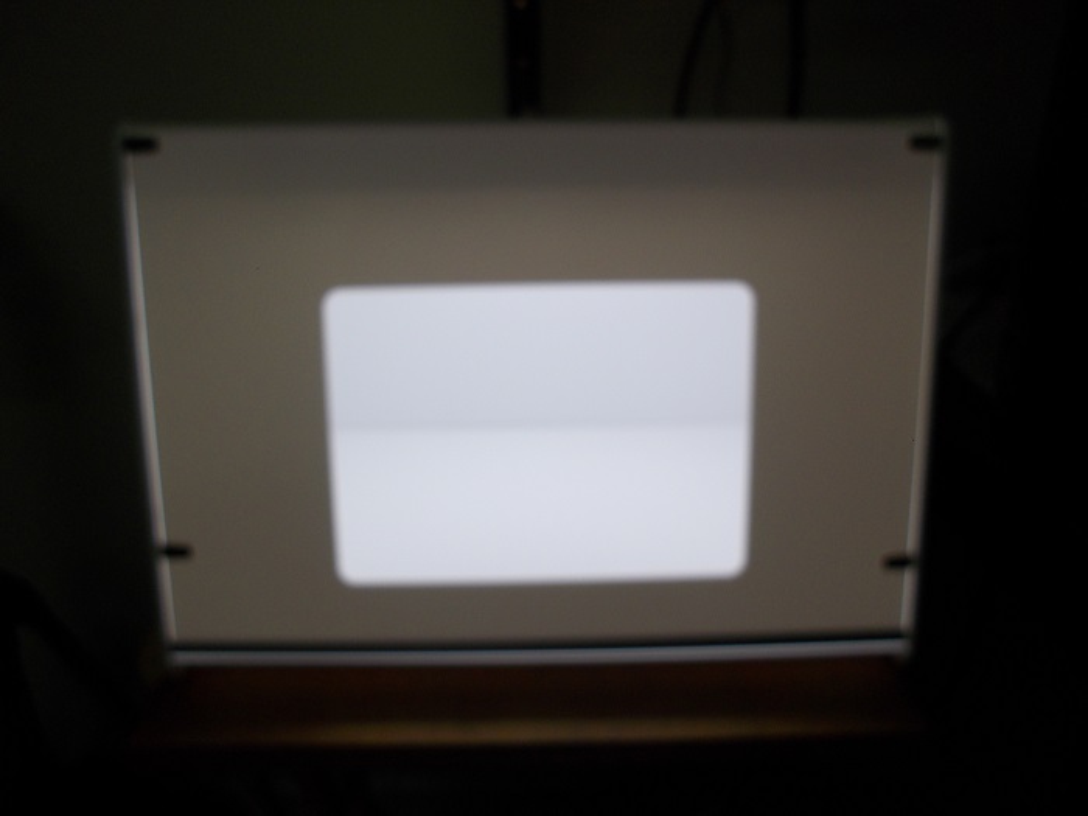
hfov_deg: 61.7
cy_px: 408
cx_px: 544
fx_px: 911
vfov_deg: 48.2
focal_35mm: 29
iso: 80
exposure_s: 1/100
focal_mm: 4.1
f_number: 3.3
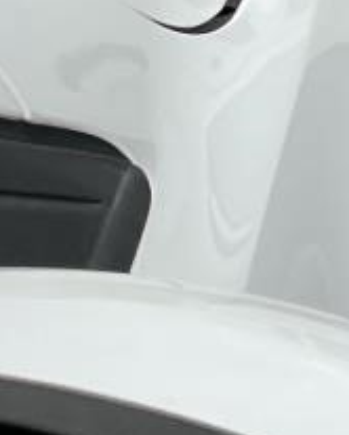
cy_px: -345
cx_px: 1343
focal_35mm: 175
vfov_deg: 10.4
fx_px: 2256
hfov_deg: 7.0
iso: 16
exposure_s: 1/1675
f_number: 1.8
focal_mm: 3
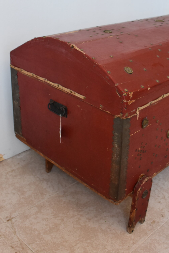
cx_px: 105
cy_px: 94
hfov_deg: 29.1
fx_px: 324
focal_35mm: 46
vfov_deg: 42.4
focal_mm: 18
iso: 800
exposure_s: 1/60
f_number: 4
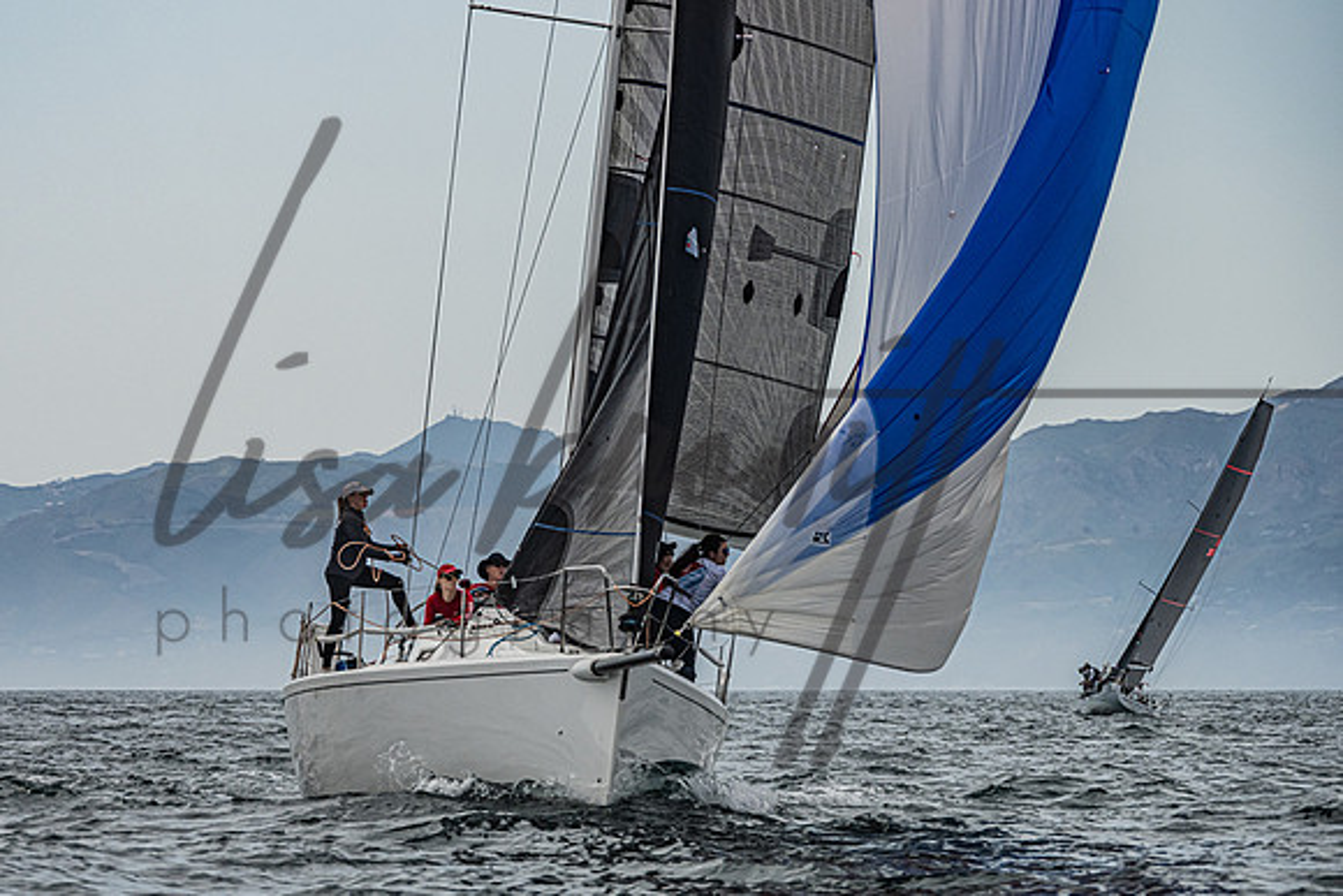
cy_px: 469
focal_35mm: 257
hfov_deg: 8.0
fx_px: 9591
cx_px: 531
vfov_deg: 5.3
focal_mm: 190
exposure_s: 1/3200
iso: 400
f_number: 8
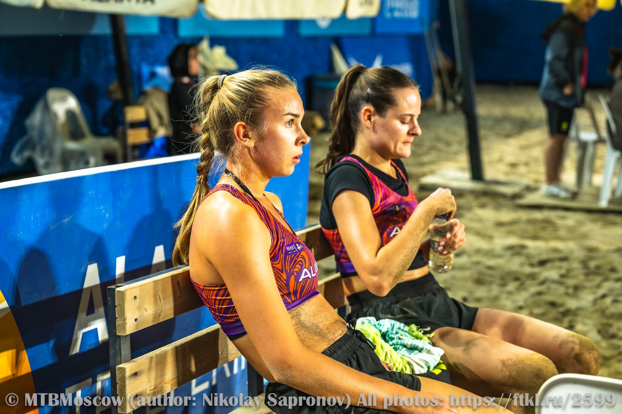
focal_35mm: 76
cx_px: 311
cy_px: 207
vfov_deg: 17.9
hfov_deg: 26.7
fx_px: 1313
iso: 1250
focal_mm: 76
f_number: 4
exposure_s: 1/640
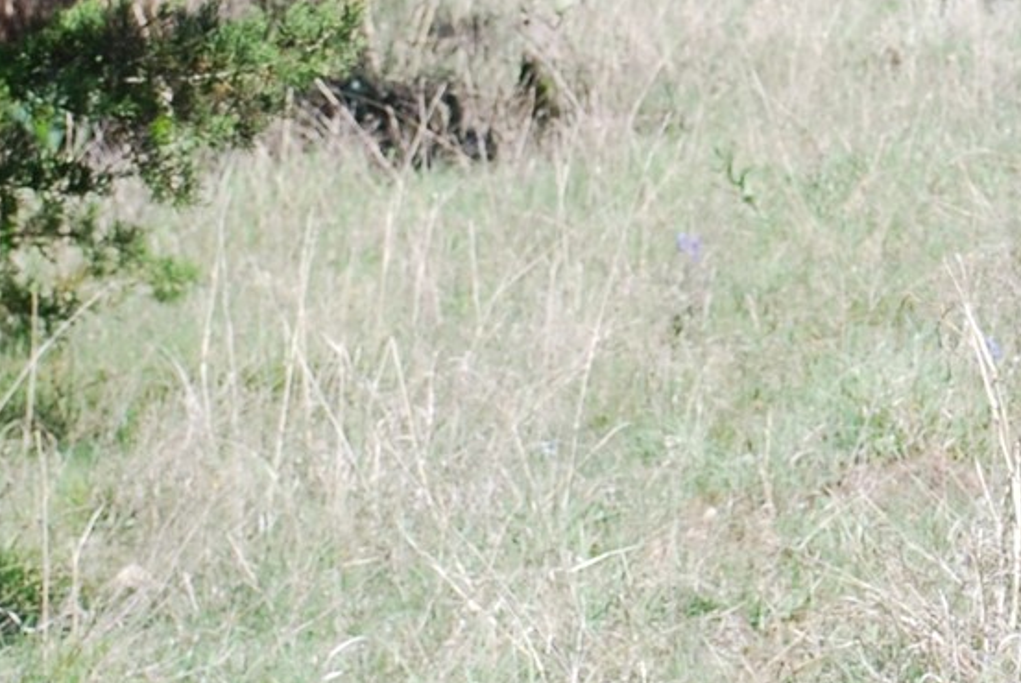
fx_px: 6672
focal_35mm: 235
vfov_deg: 5.8
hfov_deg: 8.7
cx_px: 1168
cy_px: 6
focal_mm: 40
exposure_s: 1/200
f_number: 7.1
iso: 100
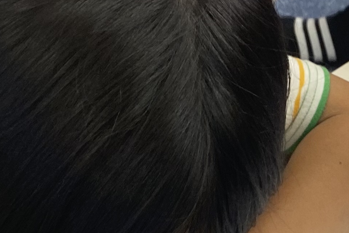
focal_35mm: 113
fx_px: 1095
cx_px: 412
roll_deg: -8.7
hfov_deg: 17.3
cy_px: 214
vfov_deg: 12.0
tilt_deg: -44.8
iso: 100
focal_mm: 4.25
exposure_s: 1/120
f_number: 1.8
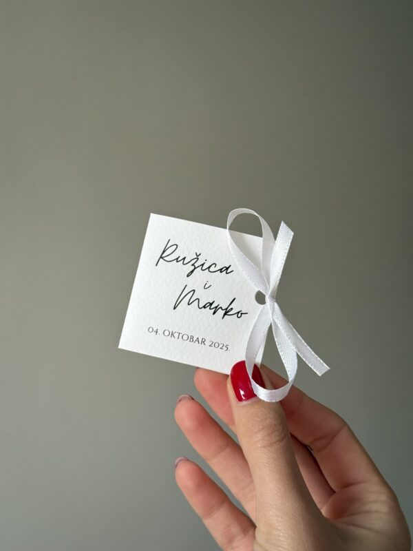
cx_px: 206
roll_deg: -1.8
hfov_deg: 30.3
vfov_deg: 39.7
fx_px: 764
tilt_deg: -2.1
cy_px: 276
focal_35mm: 48
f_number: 1.78
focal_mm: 6.76
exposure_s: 1/60
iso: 125
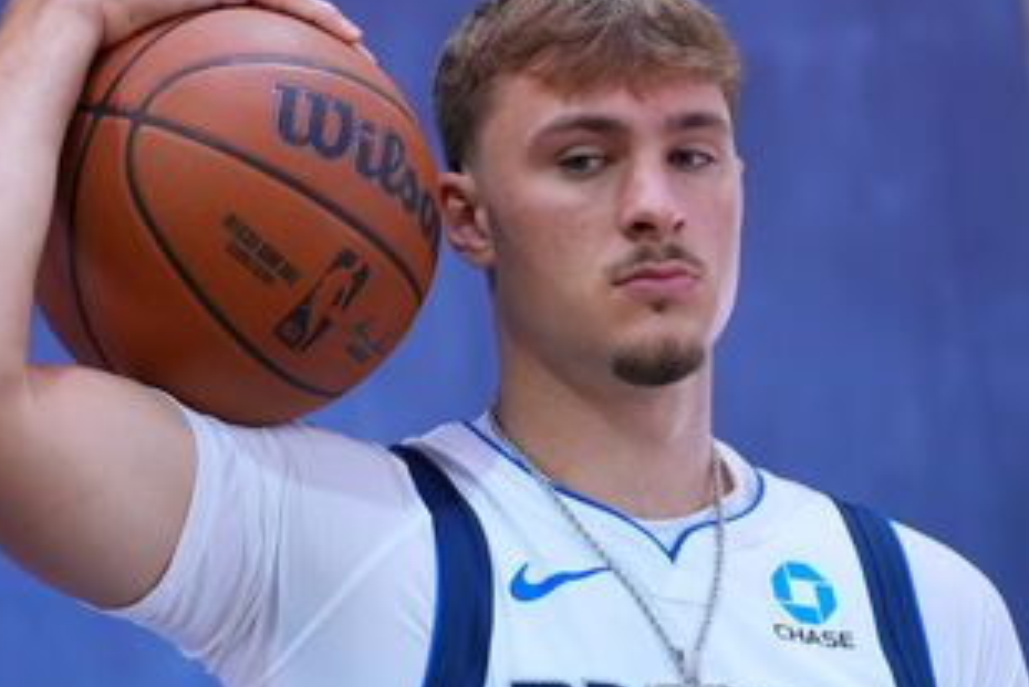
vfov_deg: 5.3
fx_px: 7406
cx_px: 422
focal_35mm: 259
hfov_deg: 7.9
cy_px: 350
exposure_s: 1/200
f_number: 2.8
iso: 1600
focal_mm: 134
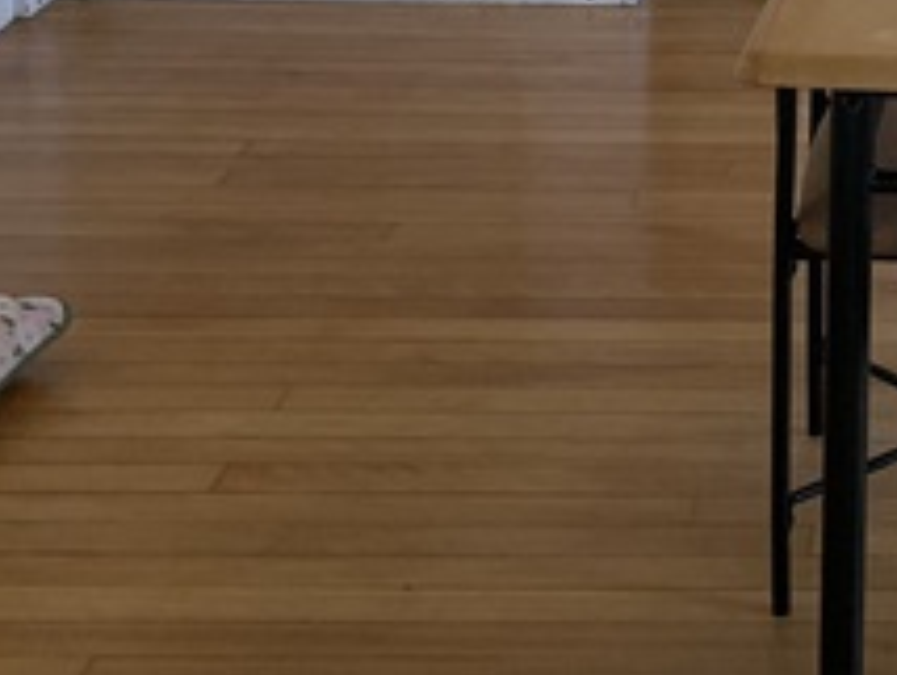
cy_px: -421
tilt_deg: -9.2
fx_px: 2205
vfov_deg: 15.6
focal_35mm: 85
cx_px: 1123
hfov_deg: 21.1
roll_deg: -2.5
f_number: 1.8
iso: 100
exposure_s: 1/60
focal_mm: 4.25
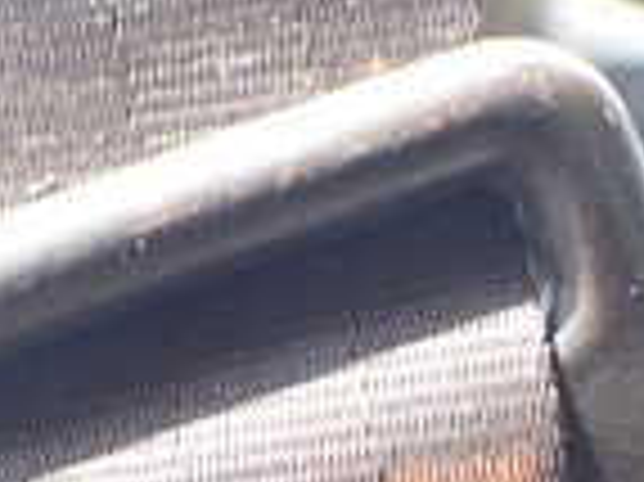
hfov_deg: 15.6
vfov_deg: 11.1
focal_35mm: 126
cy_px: 820
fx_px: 2342
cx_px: 144
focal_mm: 5.4
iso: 250
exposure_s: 1/125
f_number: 2.3
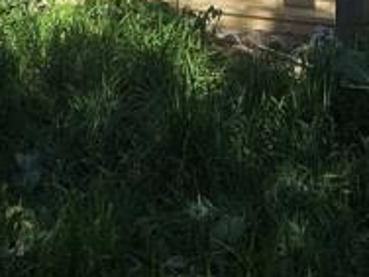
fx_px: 1045
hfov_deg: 20.0
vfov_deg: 13.0
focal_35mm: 98
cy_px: -289
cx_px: 181
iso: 25
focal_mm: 5.4
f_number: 1.8
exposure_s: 1/2483
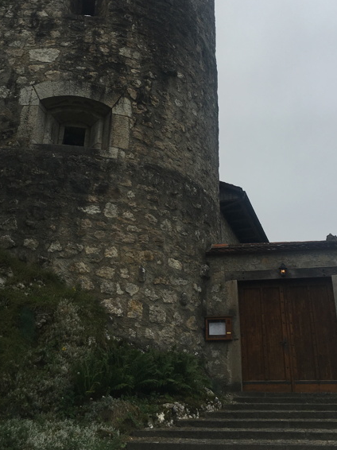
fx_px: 533
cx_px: 179
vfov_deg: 45.3
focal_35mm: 41
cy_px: 163
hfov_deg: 35.1
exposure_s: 1/2959
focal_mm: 4.15
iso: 25
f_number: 2.2
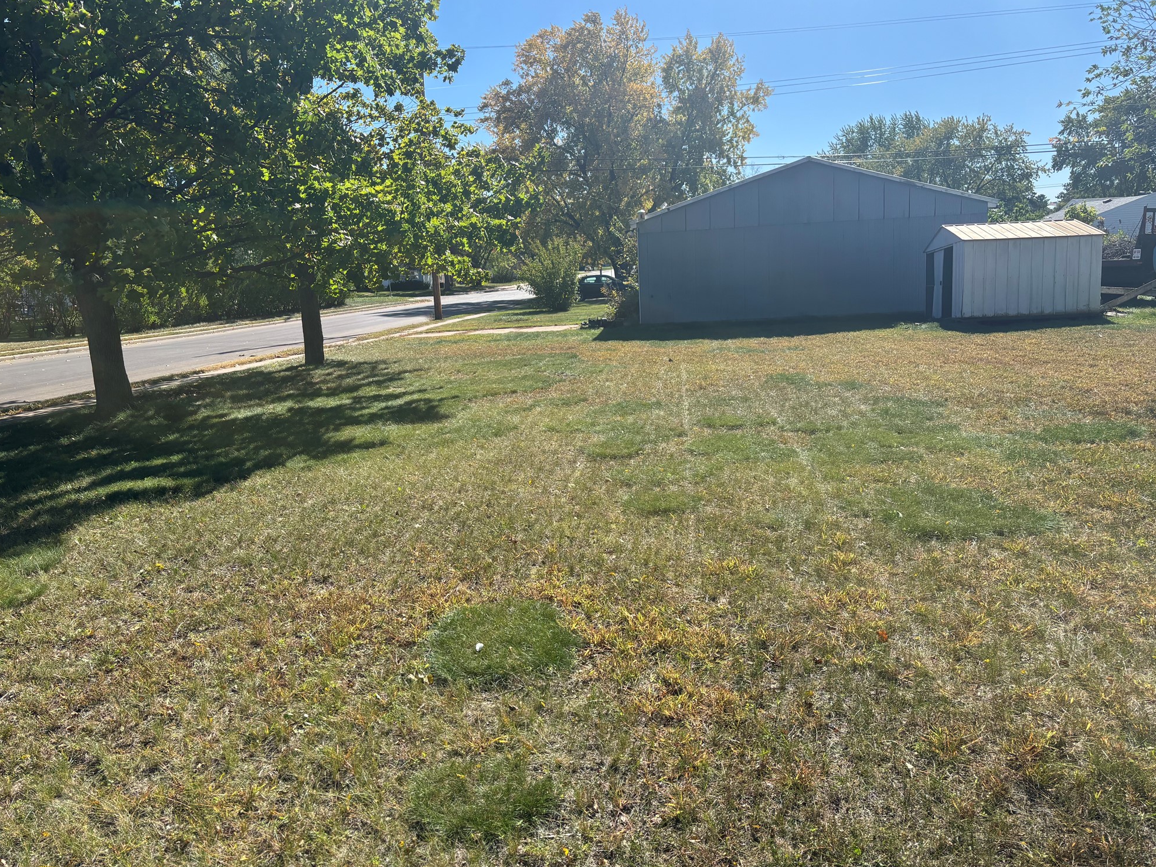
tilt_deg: -10.1
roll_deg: +3.4
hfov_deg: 65.3
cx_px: 570
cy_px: 426
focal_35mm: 27
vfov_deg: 51.4
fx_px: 902
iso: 50
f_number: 1.6
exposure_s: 1/2024
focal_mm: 5.96
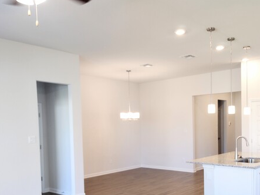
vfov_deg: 36.2
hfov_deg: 47.8
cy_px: 138
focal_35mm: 39
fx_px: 293
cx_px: 139
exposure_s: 1/60
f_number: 1.7
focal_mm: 4.71
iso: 172
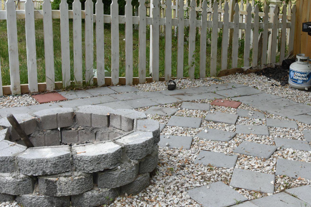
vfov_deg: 24.1
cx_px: 212
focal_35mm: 56
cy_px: 76
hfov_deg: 35.2
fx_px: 484
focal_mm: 24
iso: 640
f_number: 10
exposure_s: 1/400
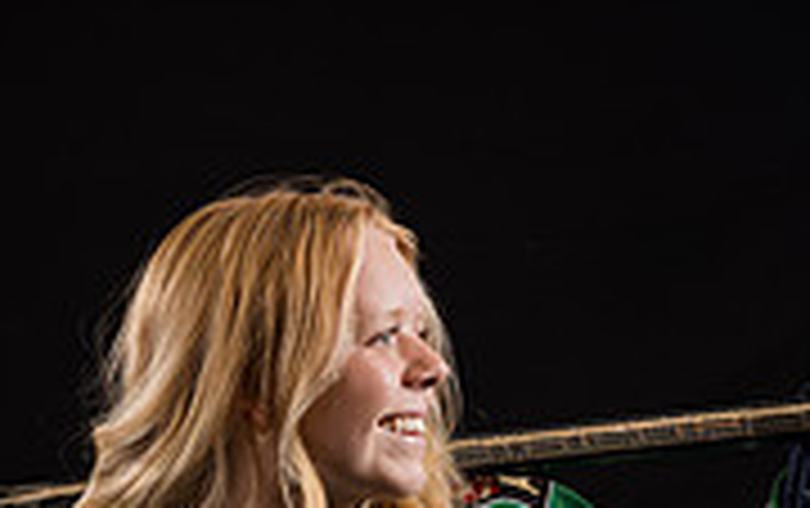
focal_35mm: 143
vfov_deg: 9.0
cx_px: 212
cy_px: 668
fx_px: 3161
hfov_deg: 14.6
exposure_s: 1/160
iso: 80
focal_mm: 43.6
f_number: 4
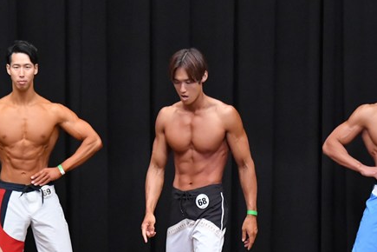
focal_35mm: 360
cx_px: 183
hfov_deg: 5.7
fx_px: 3770
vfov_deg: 3.8
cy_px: 209
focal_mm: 135
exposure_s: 1/400
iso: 8000
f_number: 5.6
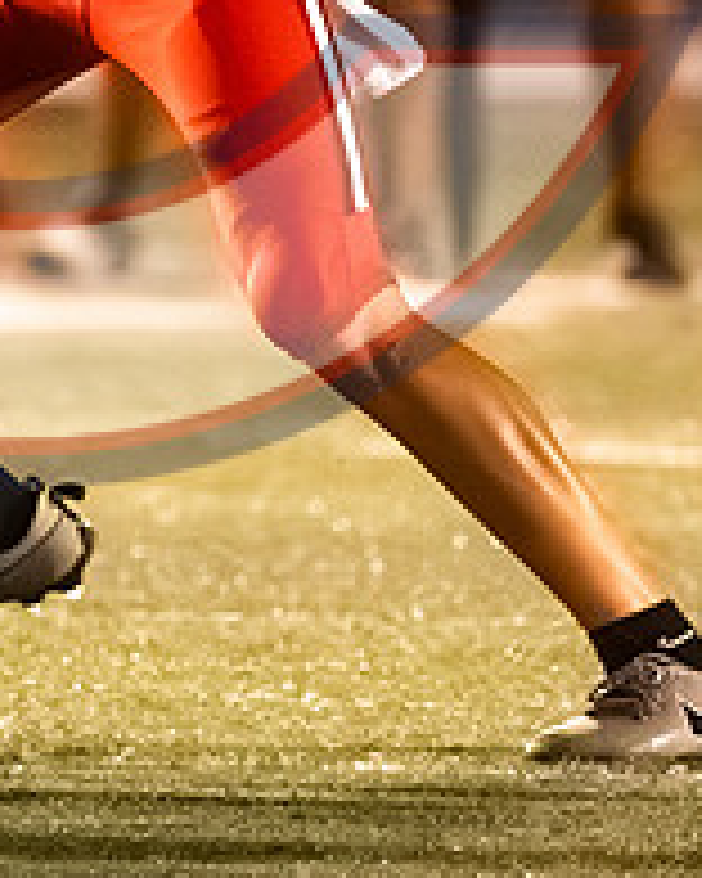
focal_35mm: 2371
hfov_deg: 0.7
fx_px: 61576
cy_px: -349
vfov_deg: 0.8
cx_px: -571
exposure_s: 1/1600
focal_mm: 400
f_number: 4.5
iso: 25600
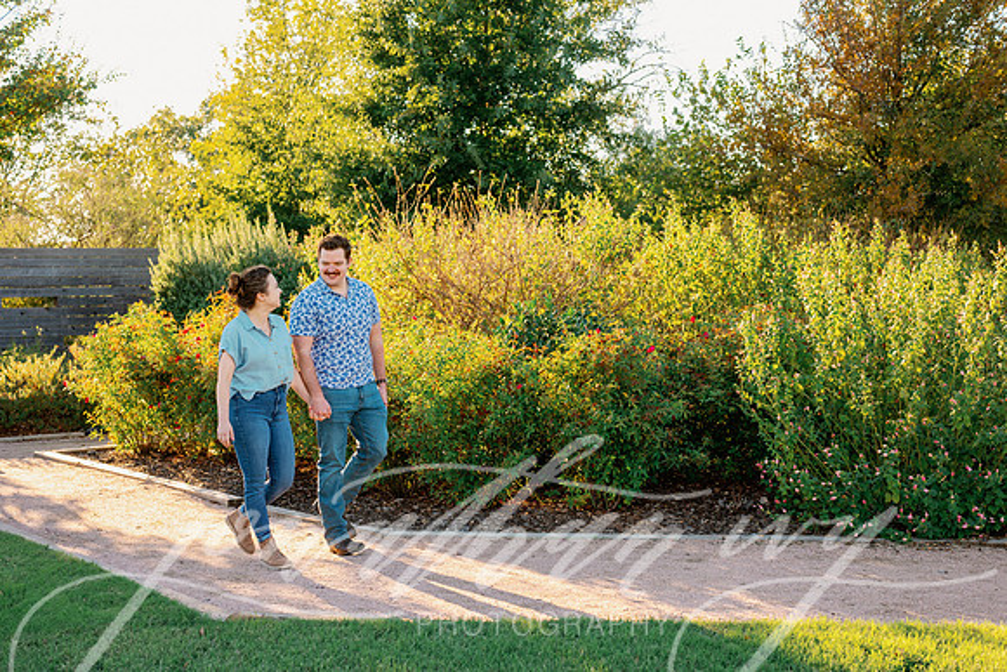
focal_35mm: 50
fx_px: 1399
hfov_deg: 39.6
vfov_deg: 27.0
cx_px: 504
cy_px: 336
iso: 250
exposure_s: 1/400
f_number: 4
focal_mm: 50
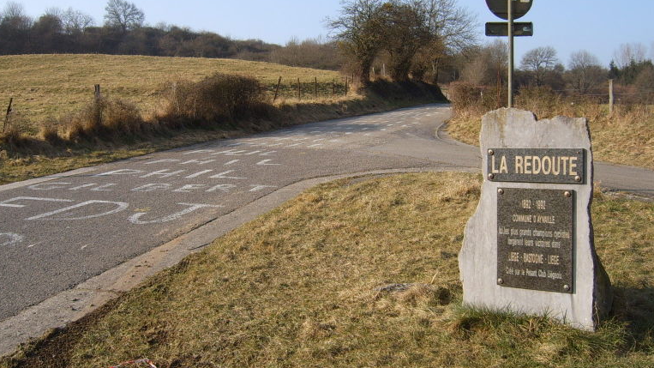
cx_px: 319
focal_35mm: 40
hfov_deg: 50.5
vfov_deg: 29.6
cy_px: 155
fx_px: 694
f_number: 5.8
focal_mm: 5.8
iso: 50
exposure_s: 1/250
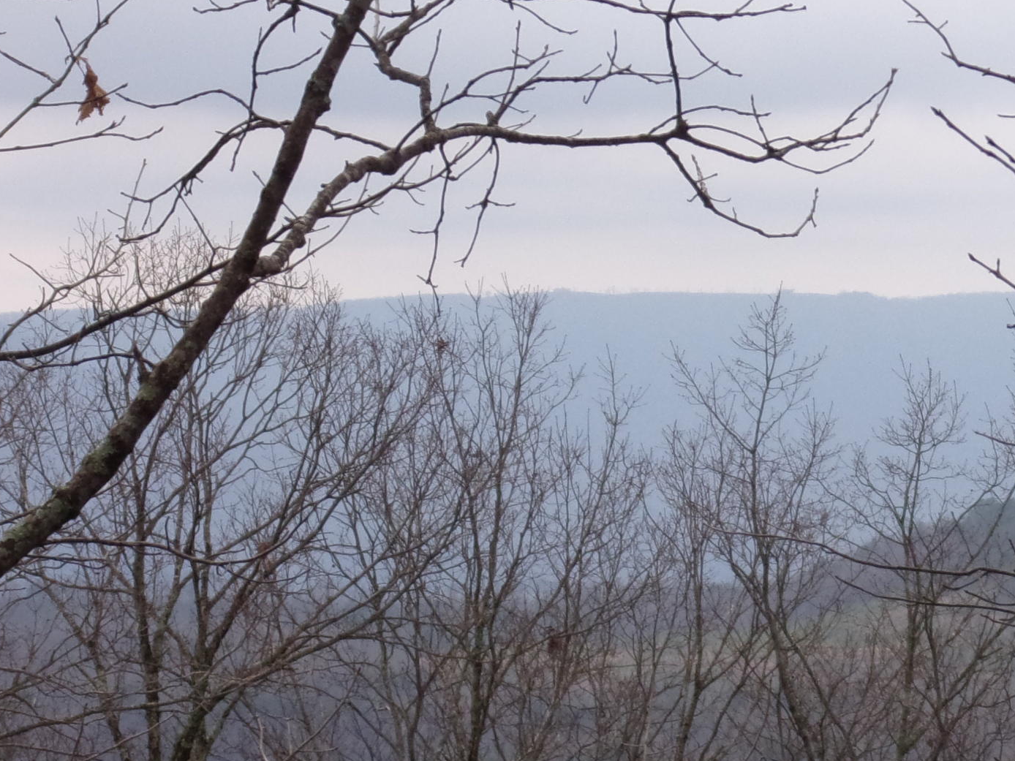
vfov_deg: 6.1
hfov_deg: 8.2
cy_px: 627
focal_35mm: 242
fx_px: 7096
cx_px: 922
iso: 80
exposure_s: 1/320
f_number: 5.3
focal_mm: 20.1
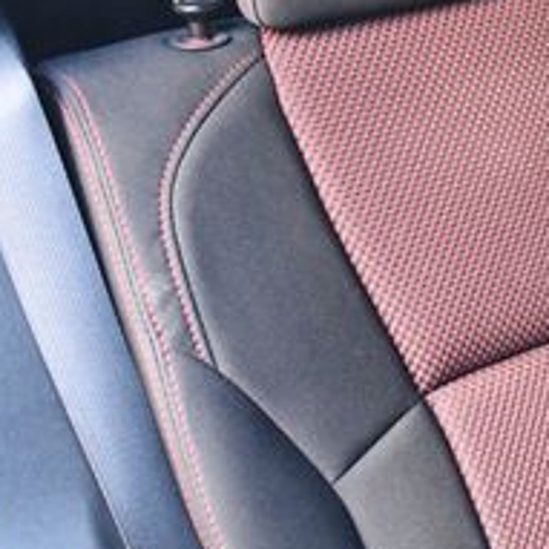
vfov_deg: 22.4
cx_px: 710
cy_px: 193
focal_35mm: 77
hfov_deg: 20.6
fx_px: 1382
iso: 2500
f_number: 3.5
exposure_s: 1/125
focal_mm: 18
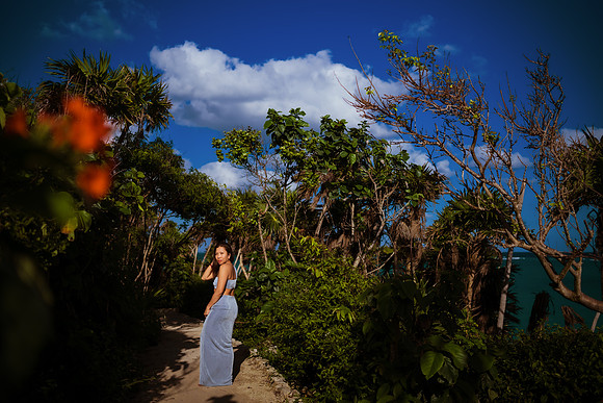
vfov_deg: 37.9
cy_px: 202
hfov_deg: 54.4
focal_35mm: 35
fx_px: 586
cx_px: 302
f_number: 2
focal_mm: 35
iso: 50
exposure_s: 1/8000
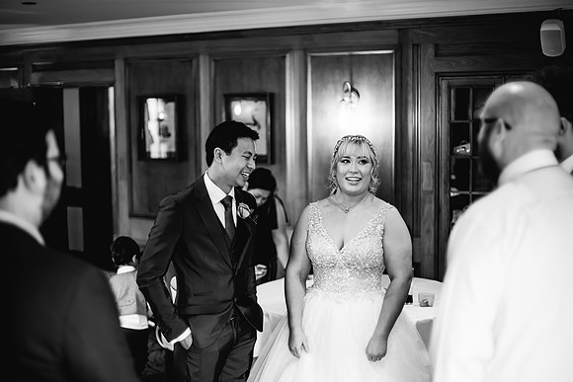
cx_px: 286
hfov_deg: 38.8
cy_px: 191
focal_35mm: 51
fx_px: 813
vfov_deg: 26.5
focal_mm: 50
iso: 1000
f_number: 1.4
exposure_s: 1/250
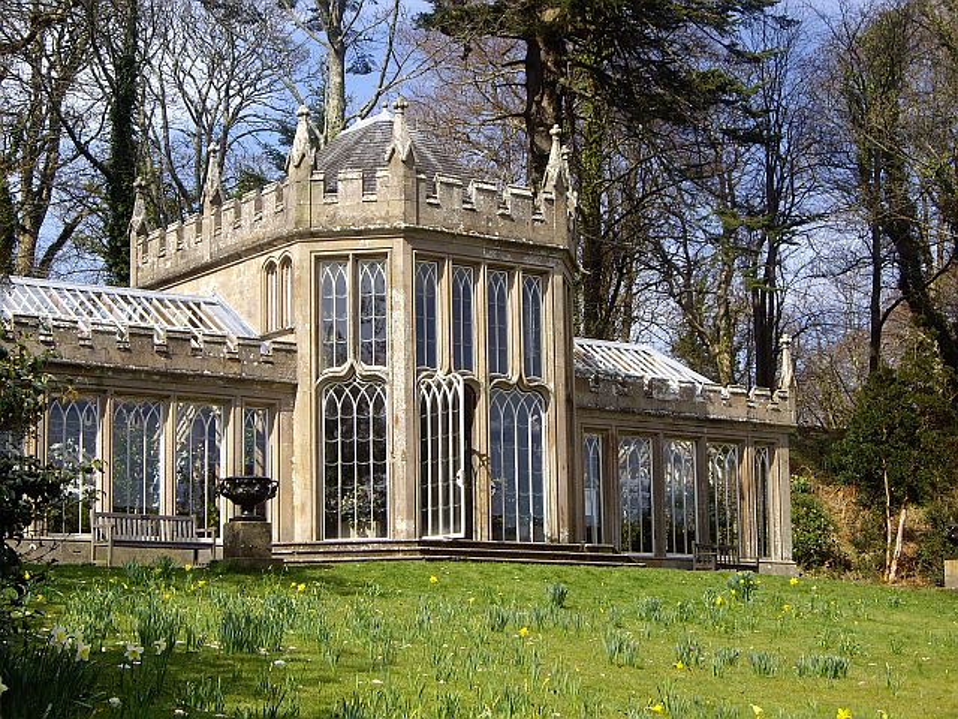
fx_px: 2159
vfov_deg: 18.9
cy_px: 360
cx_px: 479
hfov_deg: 25.0
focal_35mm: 78
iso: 64
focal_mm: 16.3
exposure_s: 1/320
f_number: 4.3
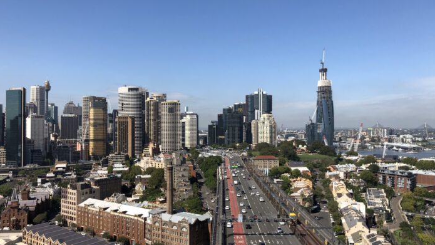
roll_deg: -1.0
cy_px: 125
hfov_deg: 62.6
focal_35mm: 31
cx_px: 218
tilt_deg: +0.4
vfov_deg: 37.8
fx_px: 358
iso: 20
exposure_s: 1/2404
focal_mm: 3.99
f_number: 1.8
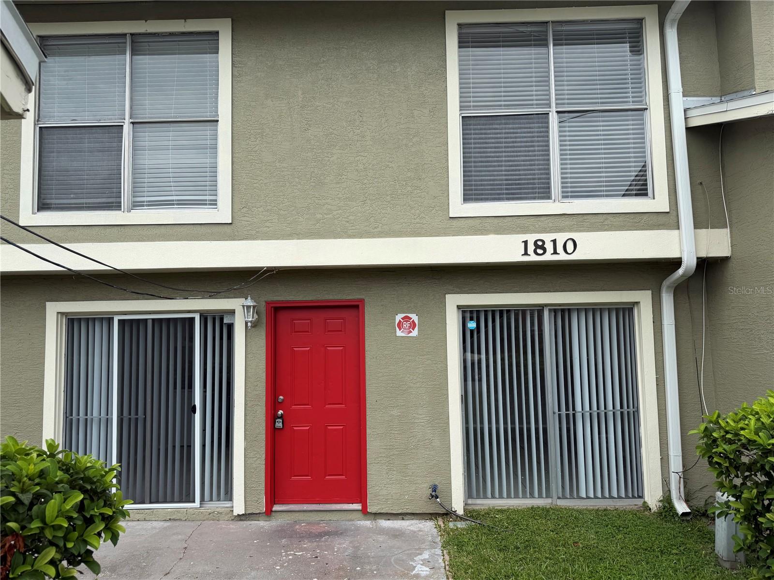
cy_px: 290
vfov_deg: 56.8
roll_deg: +1.1
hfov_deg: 71.6
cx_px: 387
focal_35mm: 24
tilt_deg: +4.4
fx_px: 537
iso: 80
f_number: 1.78
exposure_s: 1/3279
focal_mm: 6.76
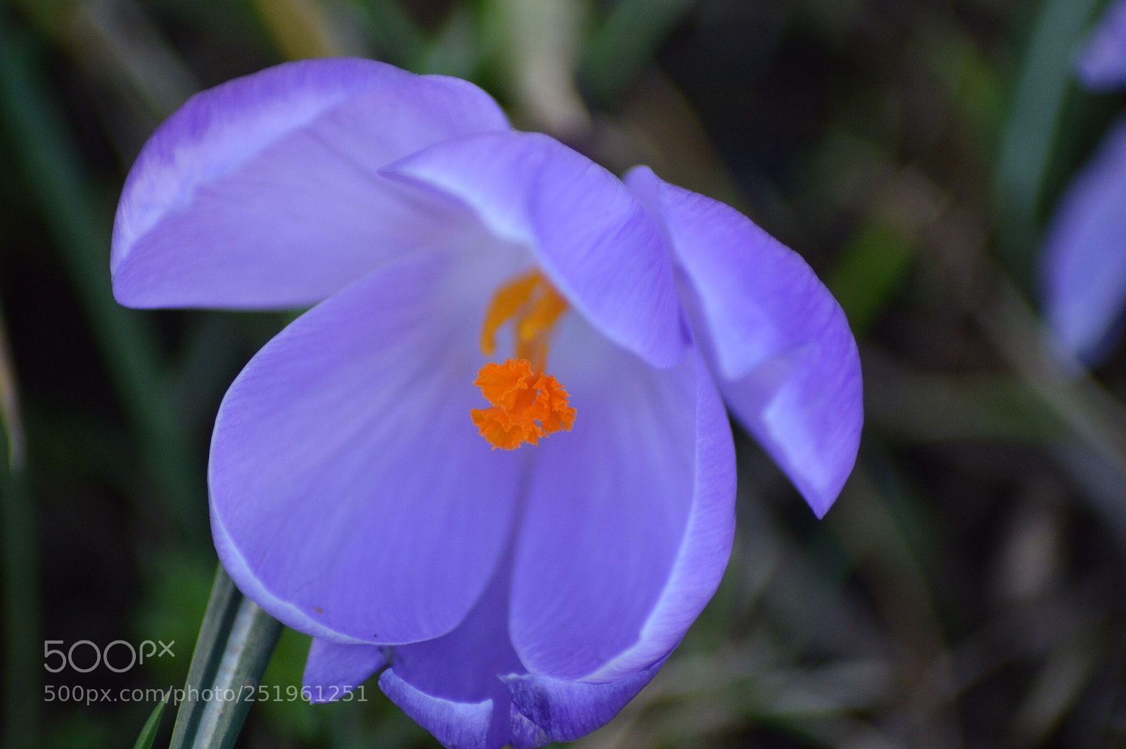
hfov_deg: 7.4
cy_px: 374
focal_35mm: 278
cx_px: 563
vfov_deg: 4.9
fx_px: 8672
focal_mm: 185
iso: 450
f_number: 4.5
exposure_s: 1/320
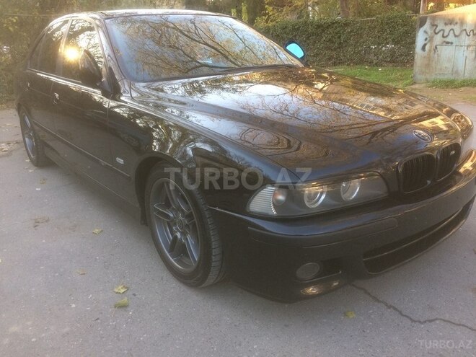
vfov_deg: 48.2
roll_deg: +1.7
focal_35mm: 29
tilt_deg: -18.2
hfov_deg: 61.7
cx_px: 238
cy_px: 178
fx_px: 399
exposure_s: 1/100
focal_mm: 4.15
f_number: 2.2
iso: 64
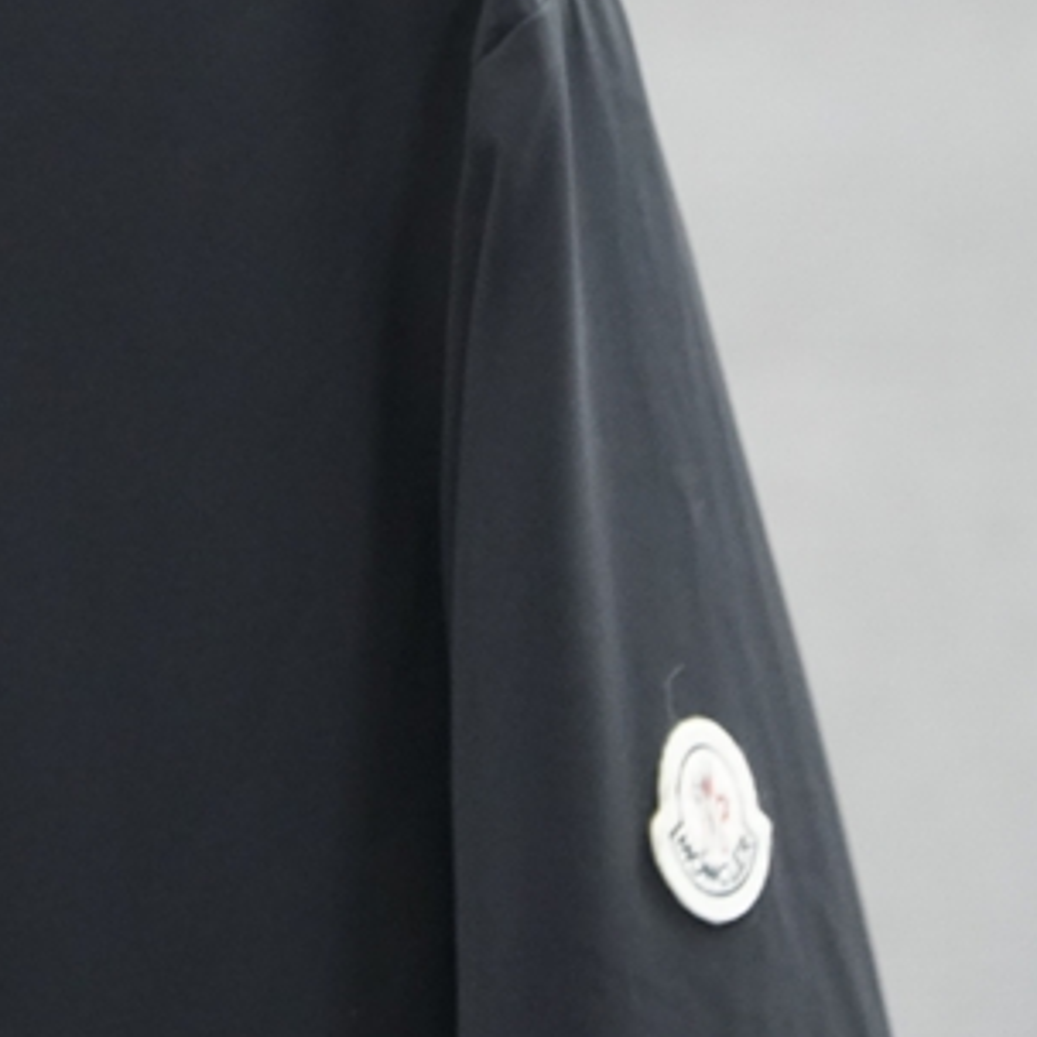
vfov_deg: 6.0
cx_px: -661
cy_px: 89
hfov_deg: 5.9
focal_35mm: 291
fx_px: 9863
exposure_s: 1/125
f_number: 4
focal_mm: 64
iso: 1600
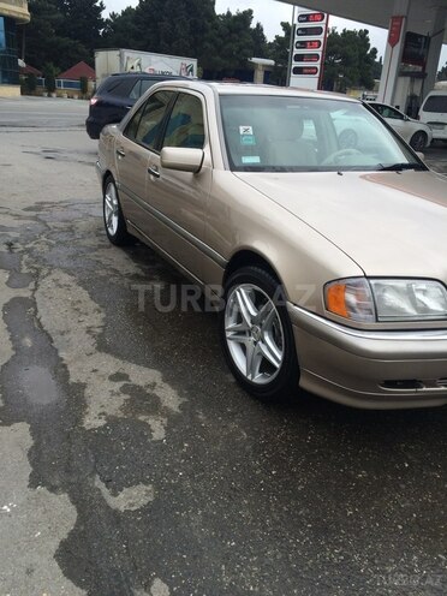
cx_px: 224
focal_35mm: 29
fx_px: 499
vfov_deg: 61.7
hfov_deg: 48.2
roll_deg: -3.4
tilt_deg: -22.8
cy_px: 298
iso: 32
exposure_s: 1/432
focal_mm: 4.15
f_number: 2.2
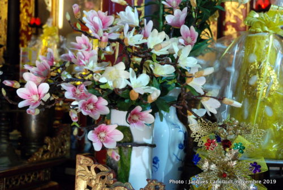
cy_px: 95
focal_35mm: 46
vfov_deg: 29.0
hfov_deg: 42.3
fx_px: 366
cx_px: 142
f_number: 4
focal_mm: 31
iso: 1000
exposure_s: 1/25
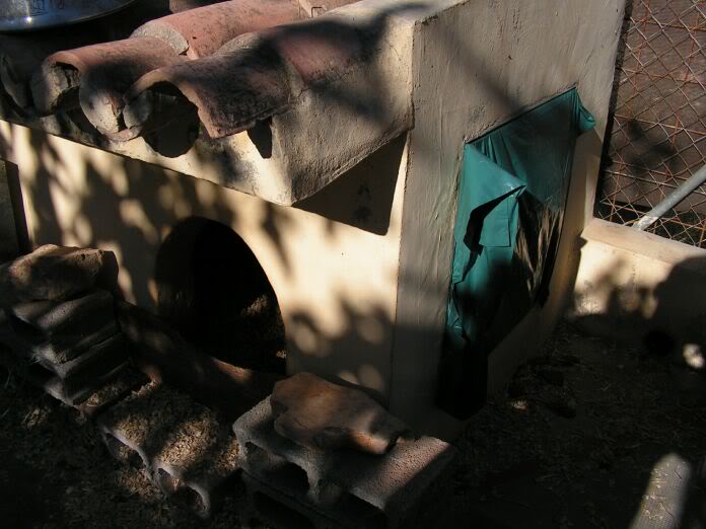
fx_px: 734
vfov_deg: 39.7
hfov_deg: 51.4
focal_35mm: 36
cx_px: 353
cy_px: 264
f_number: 4.8
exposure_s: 1/800
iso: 64
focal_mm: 6
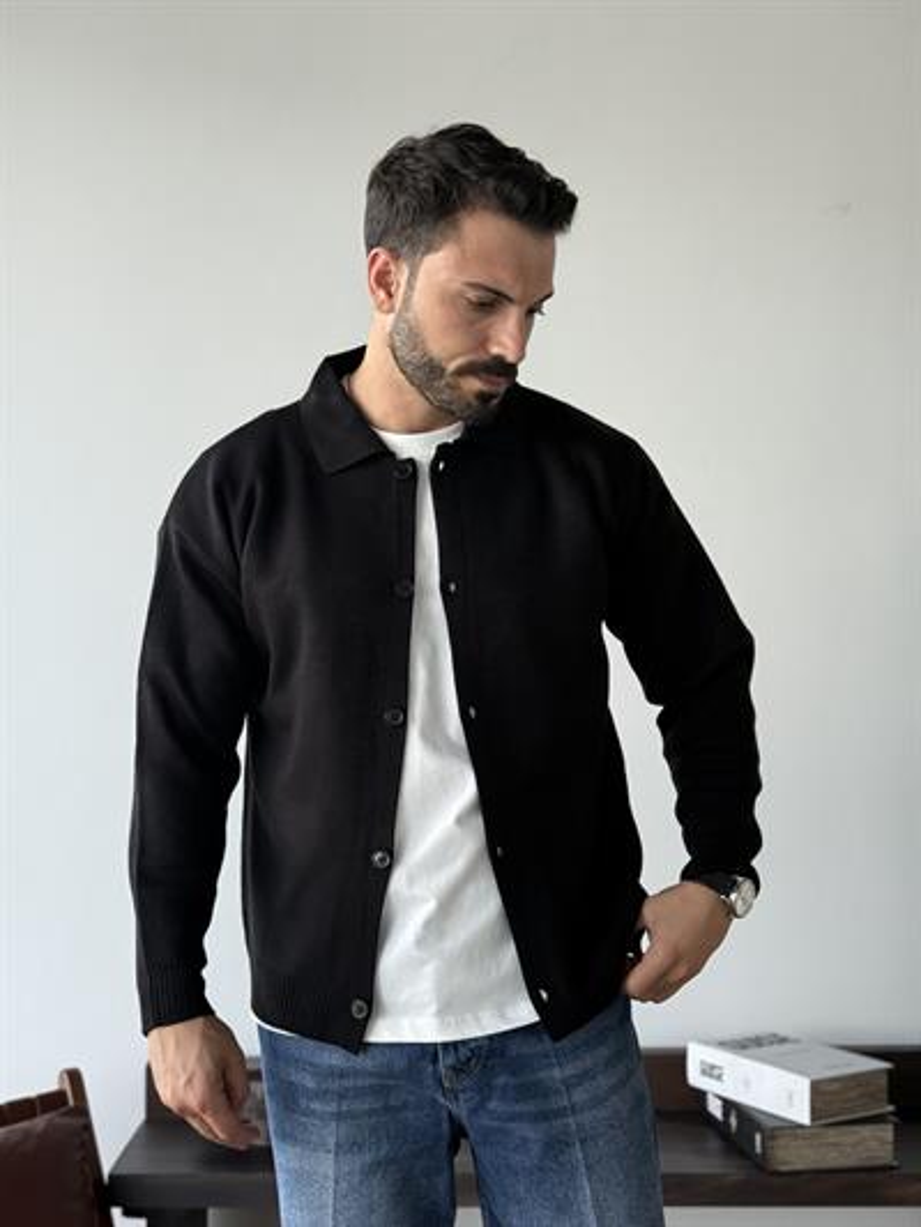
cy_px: 614
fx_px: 1702
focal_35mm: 48
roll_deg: +0.1
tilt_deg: +1.0
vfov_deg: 39.6
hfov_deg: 30.3
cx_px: 460
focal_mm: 6.76
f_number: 1.78
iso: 80
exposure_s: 1/181
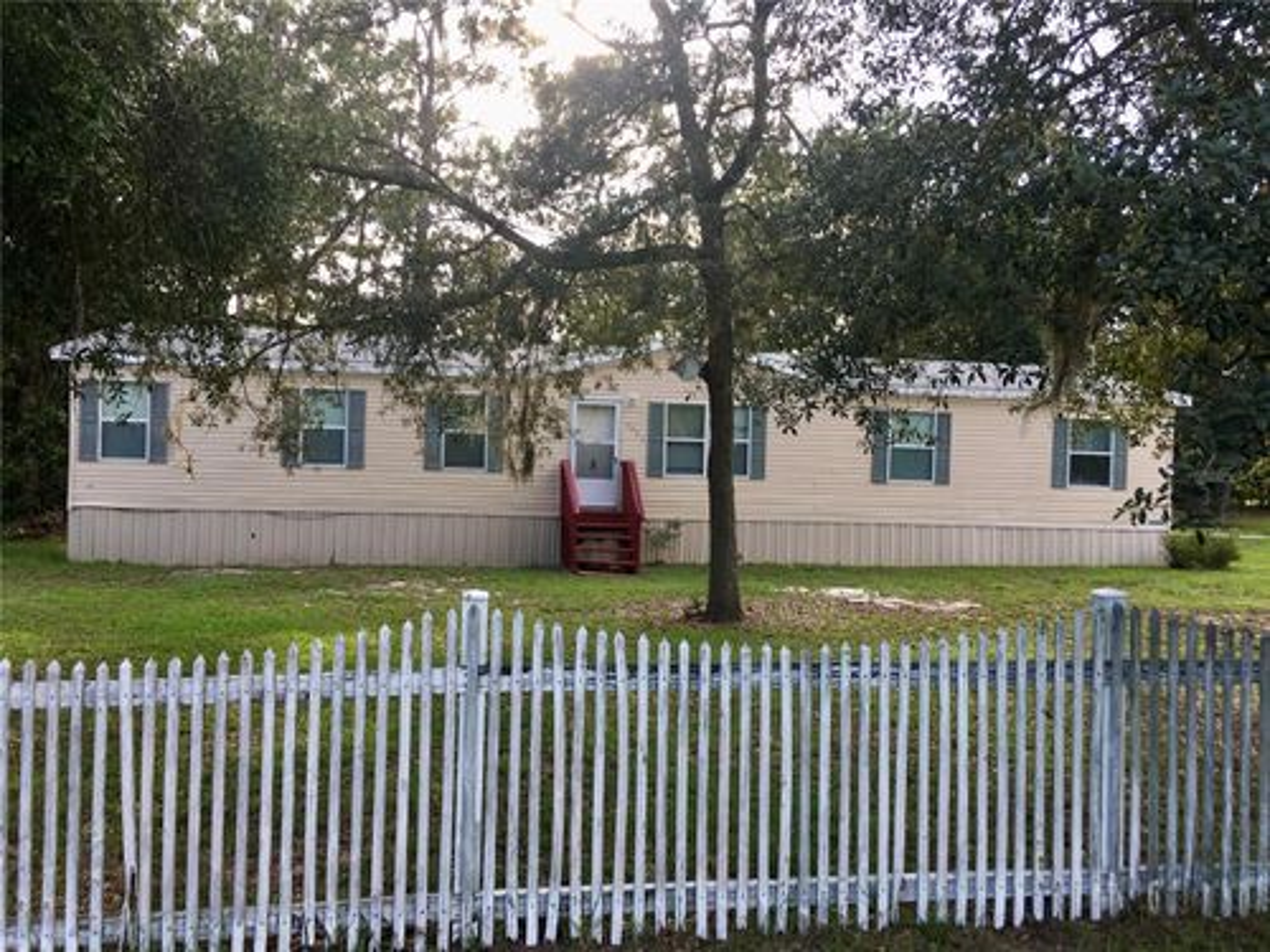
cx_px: 635
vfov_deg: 48.2
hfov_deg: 61.7
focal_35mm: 29
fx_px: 1064
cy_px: 476
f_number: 2.2
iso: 25
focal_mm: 4.15
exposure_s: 1/152
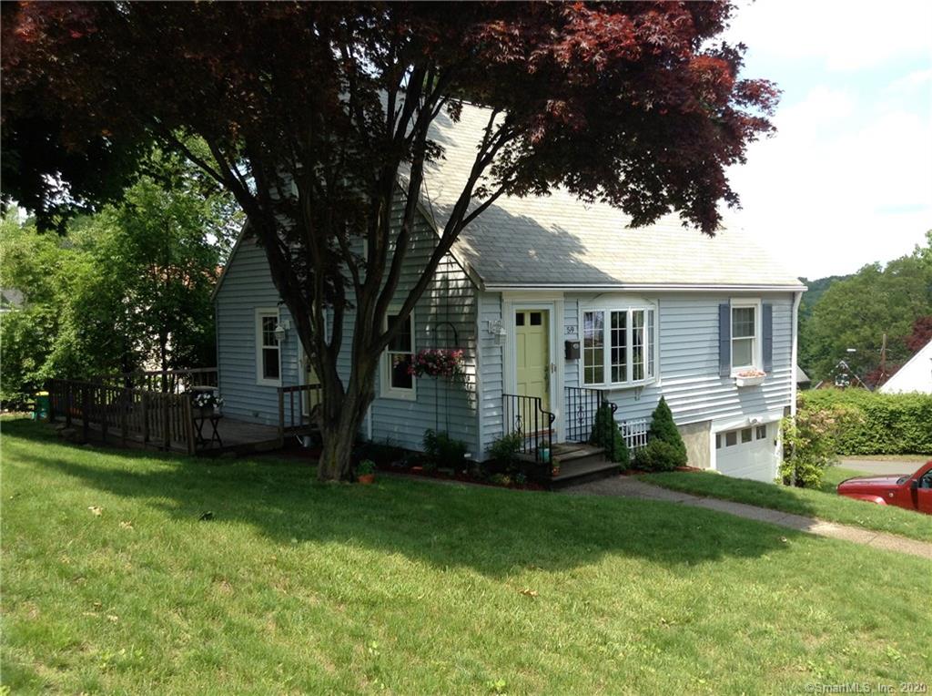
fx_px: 887
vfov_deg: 42.8
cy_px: 348
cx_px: 466
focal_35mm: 33
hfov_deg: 55.4
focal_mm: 3.3
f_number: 2.4
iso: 32
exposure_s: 1/475
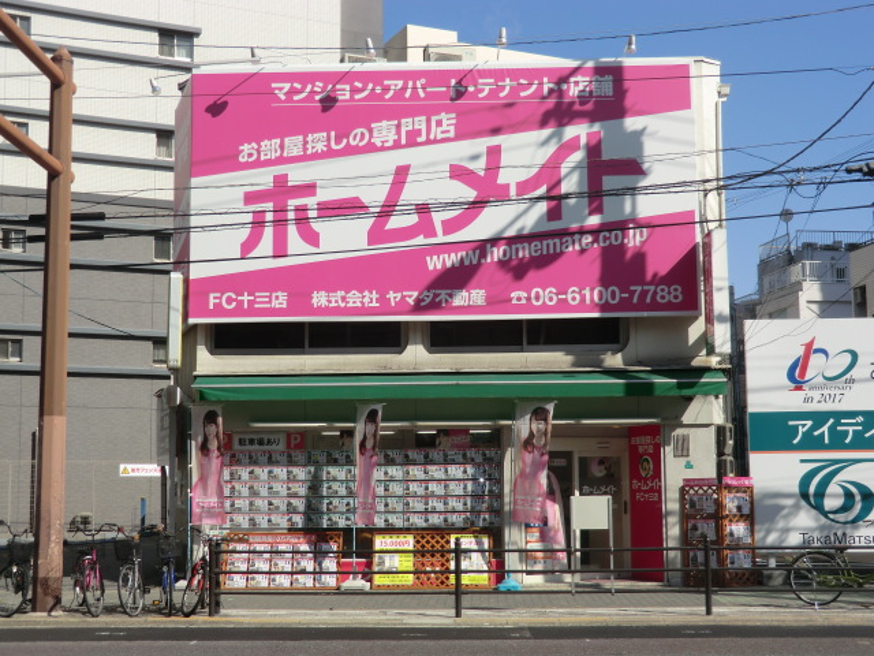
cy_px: 328
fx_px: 1187
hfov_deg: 40.4
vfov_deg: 30.9
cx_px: 437
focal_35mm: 47
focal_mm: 8.4
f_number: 4
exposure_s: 1/640
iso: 64
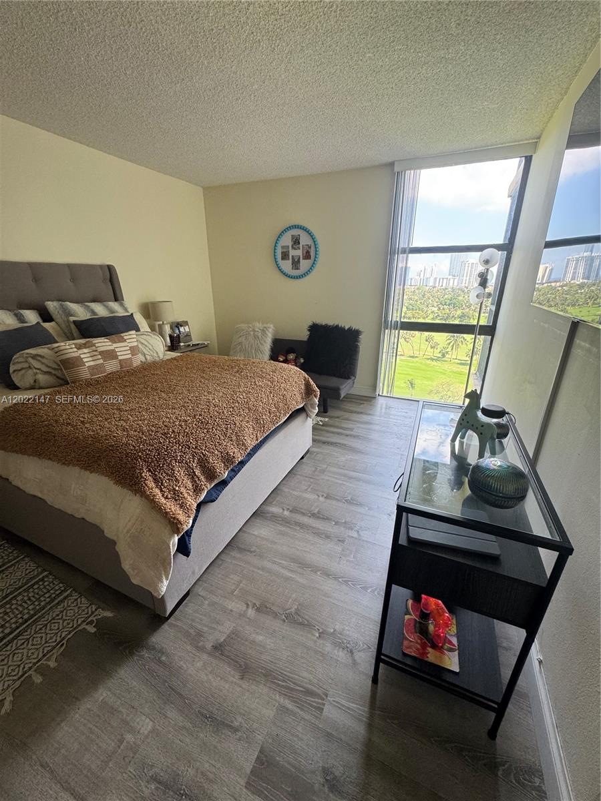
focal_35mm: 14
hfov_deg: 85.7
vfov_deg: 102.1
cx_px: 300
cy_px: 400
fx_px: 324
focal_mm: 2.22
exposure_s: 1/99
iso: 200
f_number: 2.2
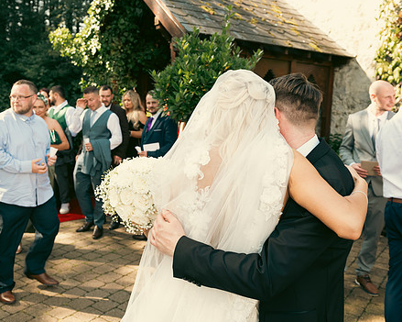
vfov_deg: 41.1
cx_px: 186
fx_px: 428
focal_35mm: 36
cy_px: 151
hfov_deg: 50.2
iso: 160
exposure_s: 1/160
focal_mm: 29
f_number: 5
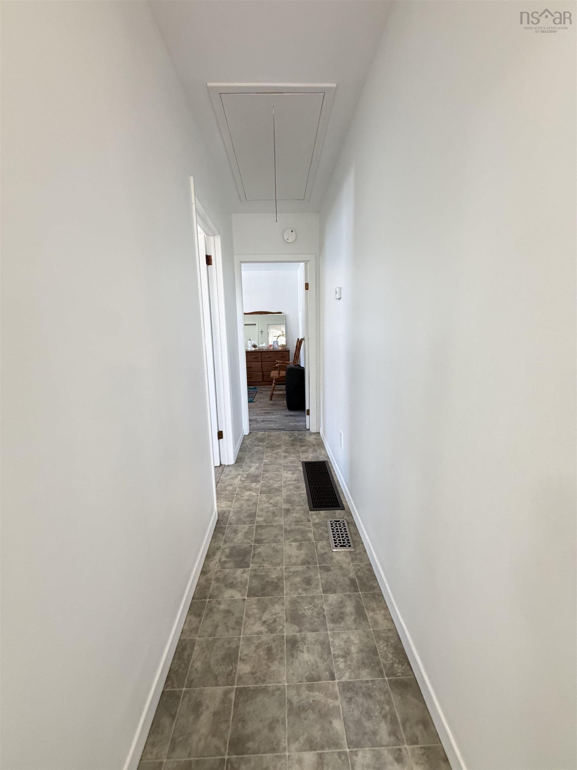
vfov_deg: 102.1
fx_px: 311
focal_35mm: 14
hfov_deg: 85.7
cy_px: 385
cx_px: 288
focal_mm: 2.22
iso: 500
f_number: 2.2
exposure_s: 1/60
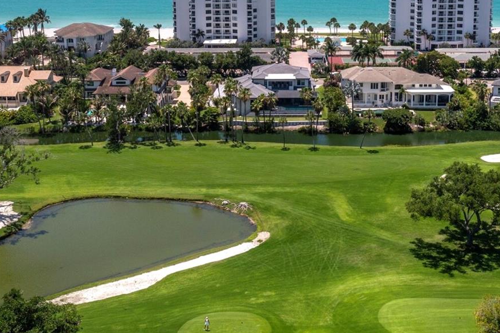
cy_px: 69
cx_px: 312
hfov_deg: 38.6
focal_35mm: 51
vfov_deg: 26.0
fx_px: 708
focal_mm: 10.26
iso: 100
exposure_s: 1/1000
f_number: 7.1
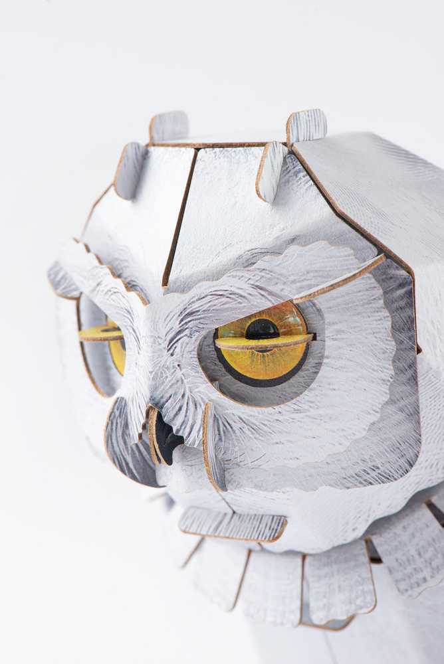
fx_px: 1940
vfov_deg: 19.4
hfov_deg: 13.1
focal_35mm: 105
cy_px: 332
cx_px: 222
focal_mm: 105
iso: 160
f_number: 13
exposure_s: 1/125
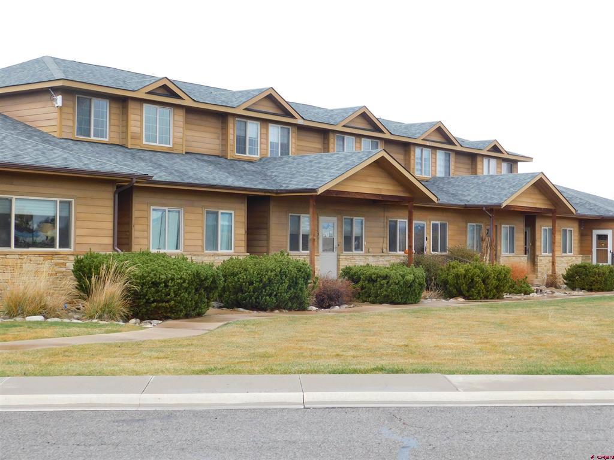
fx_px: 1047
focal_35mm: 59
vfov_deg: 24.8
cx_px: 307
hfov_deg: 32.7
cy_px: 230
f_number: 4
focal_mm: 10.4
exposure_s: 1/200
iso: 125
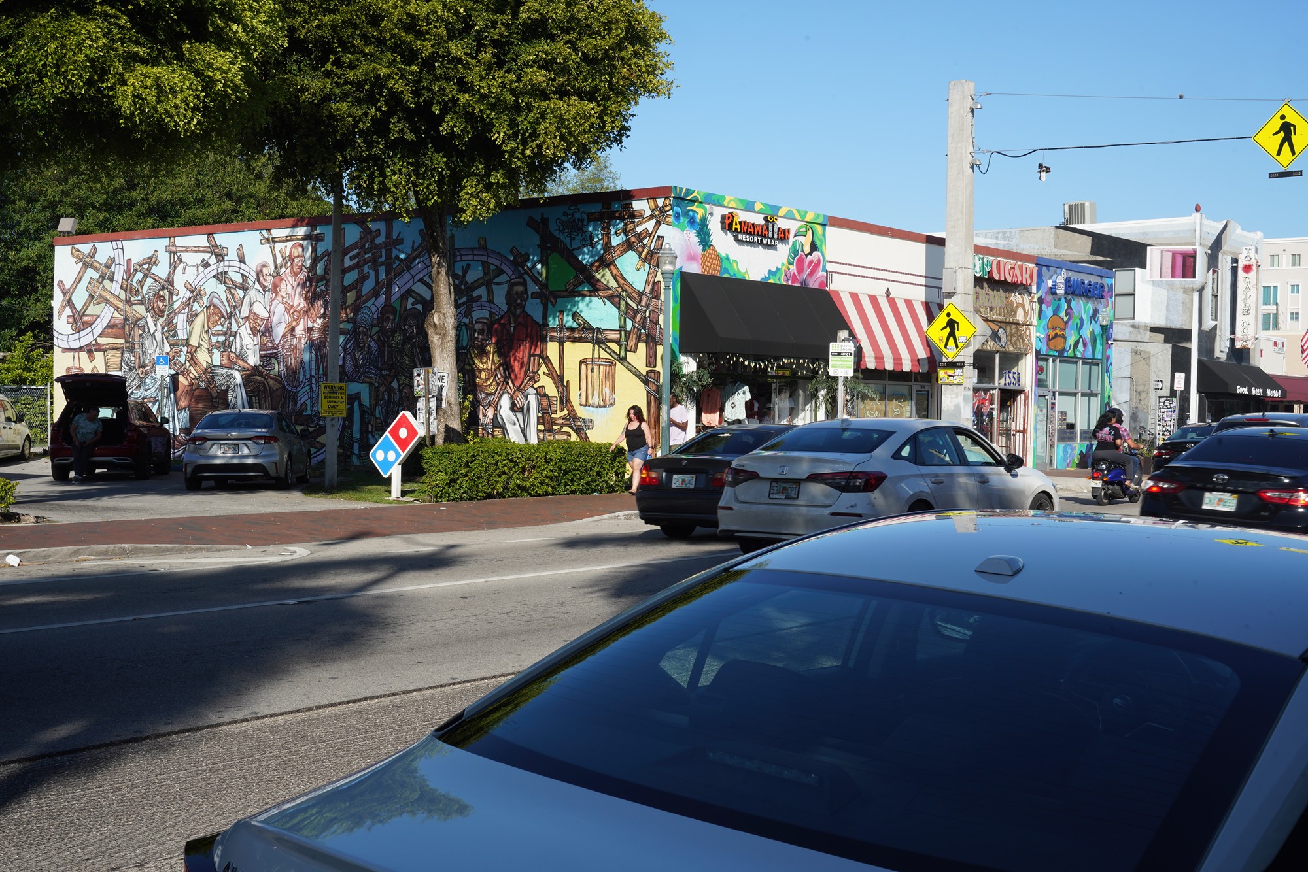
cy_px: 436
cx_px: 654
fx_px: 1671
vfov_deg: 29.3
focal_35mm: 46
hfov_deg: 42.7
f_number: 20
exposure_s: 1/100
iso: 200
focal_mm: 46
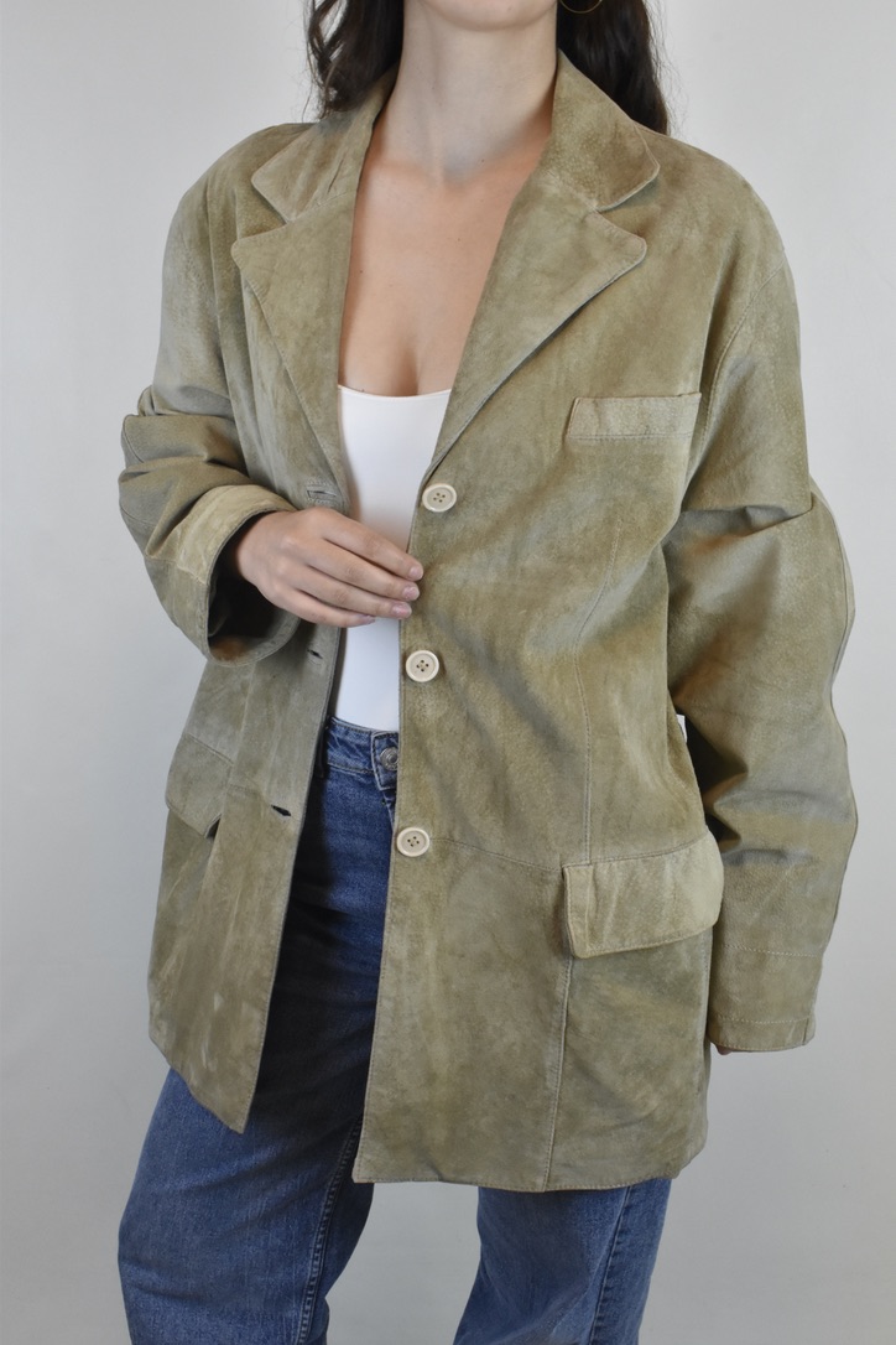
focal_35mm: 45
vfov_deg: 43.6
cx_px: 448
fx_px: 1680
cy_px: 672
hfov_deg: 29.9
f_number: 18
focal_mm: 30
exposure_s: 1/50
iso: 1600
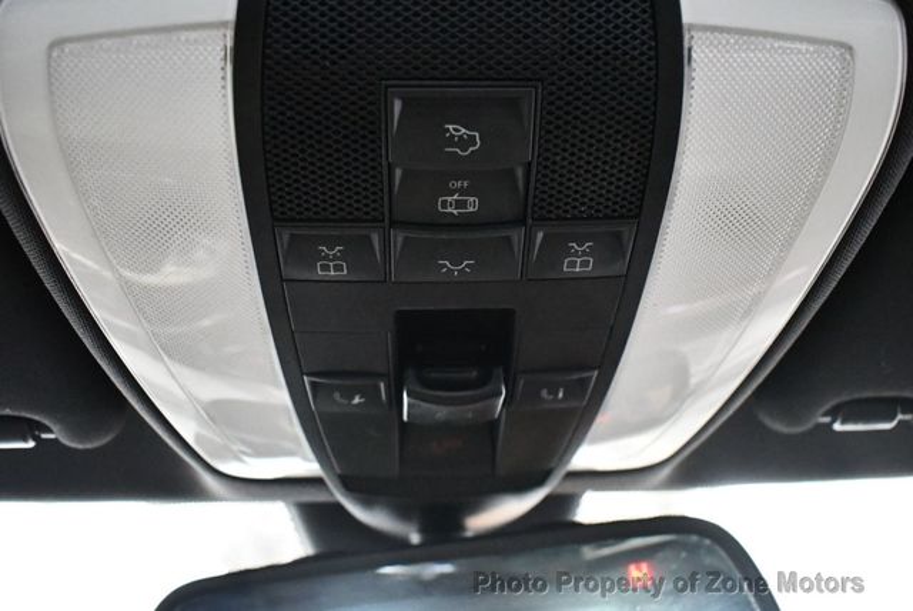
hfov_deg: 53.1
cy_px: 306
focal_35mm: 36
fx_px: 914
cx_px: 456
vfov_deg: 36.9
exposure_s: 1/60
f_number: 3.5
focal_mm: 18
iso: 8000
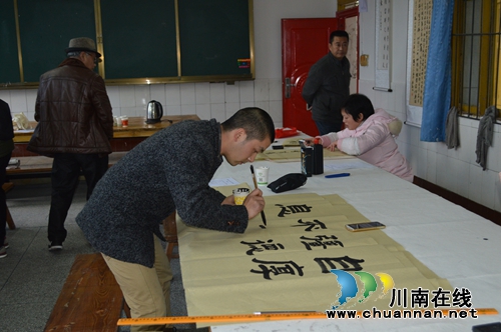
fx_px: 605
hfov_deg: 45.0
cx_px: 250
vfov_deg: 30.8
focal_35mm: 44
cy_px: 166
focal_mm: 29
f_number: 4.5
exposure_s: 1/60
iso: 720
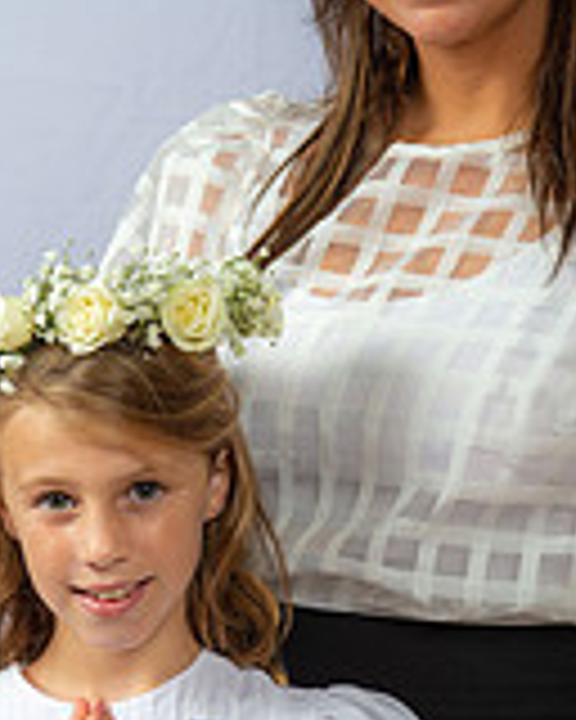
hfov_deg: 9.0
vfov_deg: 11.3
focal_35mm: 171
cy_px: 450
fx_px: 3644
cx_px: 290
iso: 250
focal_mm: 65
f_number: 6.3
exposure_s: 1/200
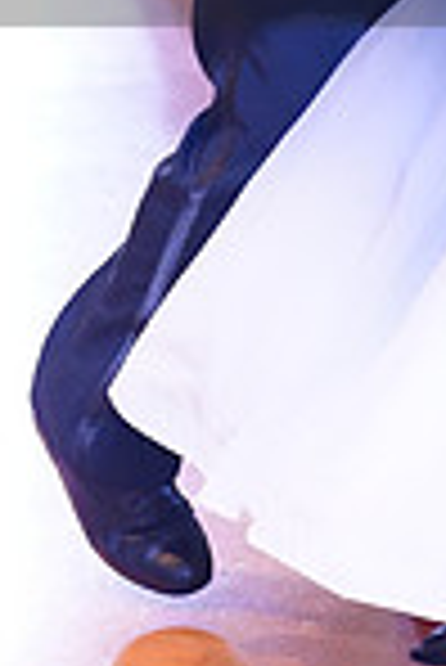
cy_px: -122
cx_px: 394
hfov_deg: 4.4
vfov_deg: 6.6
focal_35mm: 310
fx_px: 5747
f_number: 2.8
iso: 5000
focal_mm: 79
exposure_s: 1/400
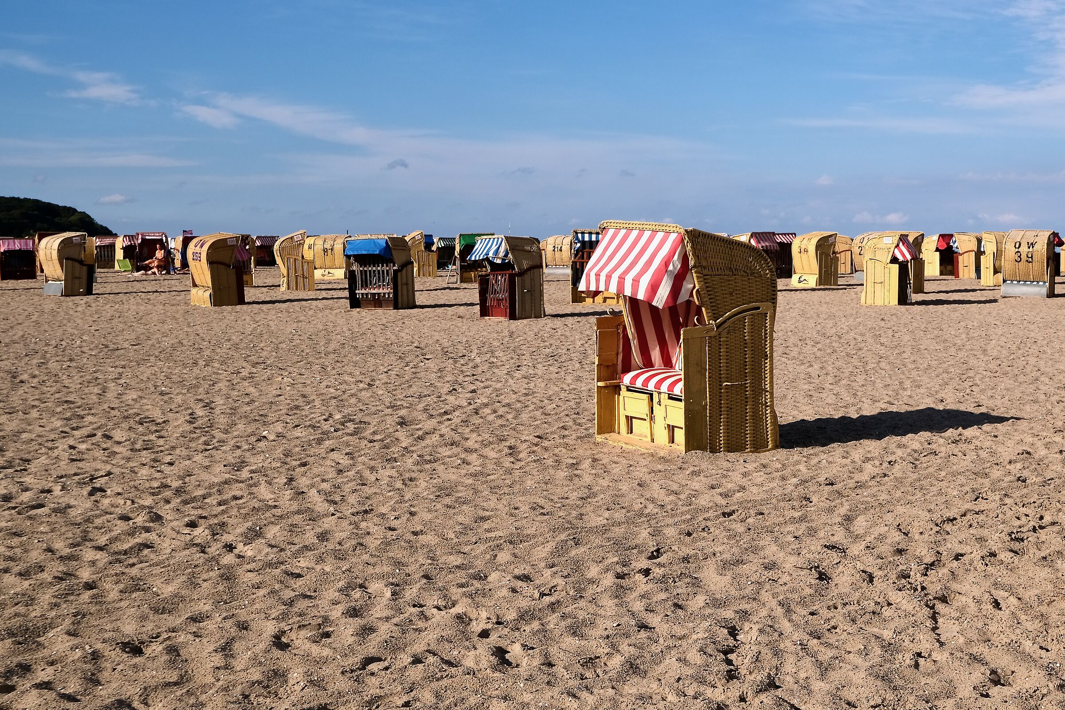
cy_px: 355
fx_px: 1035
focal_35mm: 35
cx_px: 532
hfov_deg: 54.4
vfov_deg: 37.9
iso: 160
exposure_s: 1/680
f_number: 8
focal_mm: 23
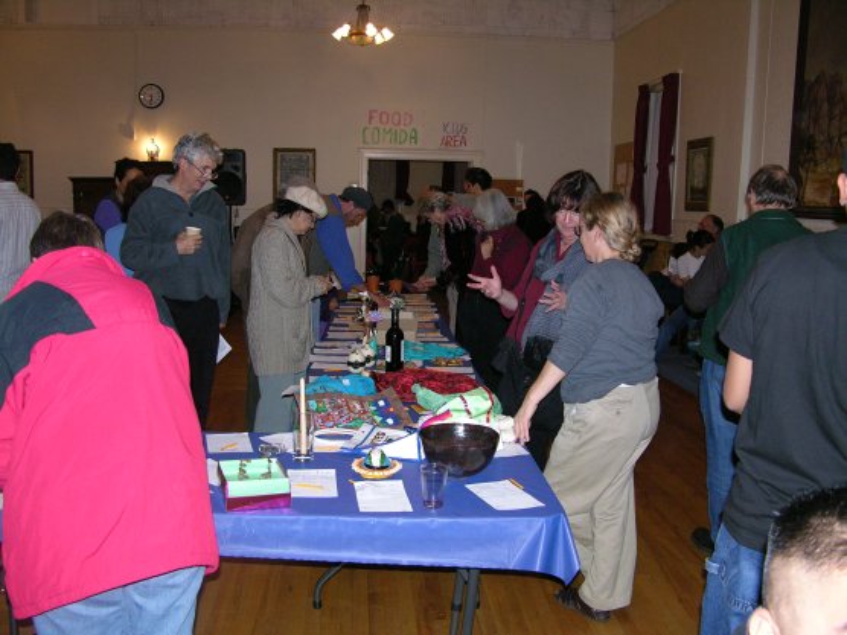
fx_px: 856
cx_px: 424
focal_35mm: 35
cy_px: 318
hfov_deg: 52.6
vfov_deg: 40.7
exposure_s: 1/60.1
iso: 200
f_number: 2.8
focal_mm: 8.9
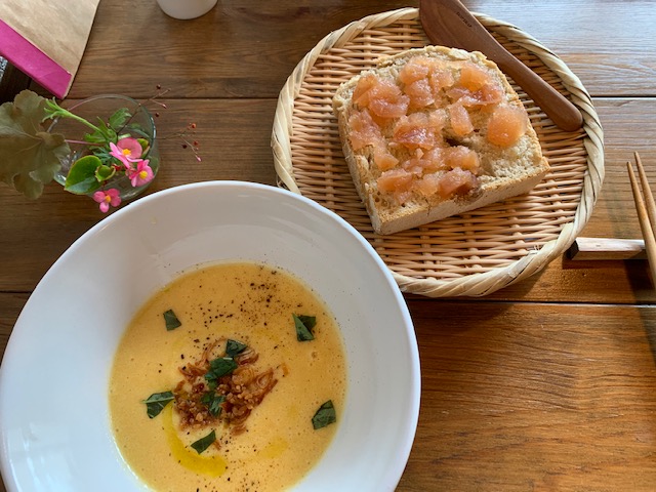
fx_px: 493
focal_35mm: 26
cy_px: 246
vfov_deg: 53.1
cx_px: 328
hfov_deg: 67.3
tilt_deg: -67.3
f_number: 1.8
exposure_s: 1/50
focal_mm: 4.25
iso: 50
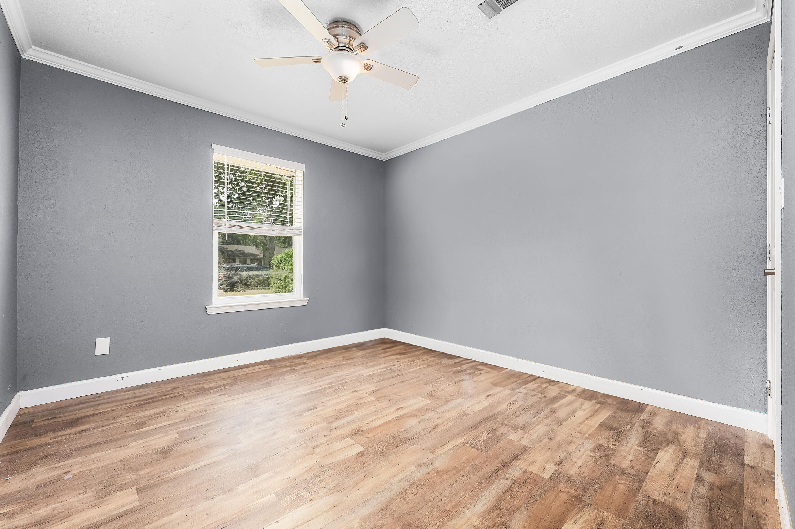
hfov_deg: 104.3
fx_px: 309
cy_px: 264
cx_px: 398
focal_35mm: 14
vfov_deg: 81.1
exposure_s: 1/8
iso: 320
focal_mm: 14
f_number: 8
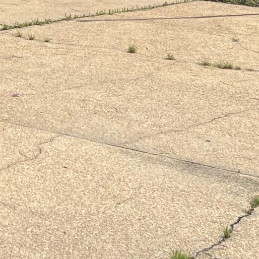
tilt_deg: +3.9
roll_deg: +2.4
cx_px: -160
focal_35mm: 132
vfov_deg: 12.3
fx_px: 1117
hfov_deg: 12.4
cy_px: -174
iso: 50
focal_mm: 5.7
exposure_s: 1/4831
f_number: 1.5
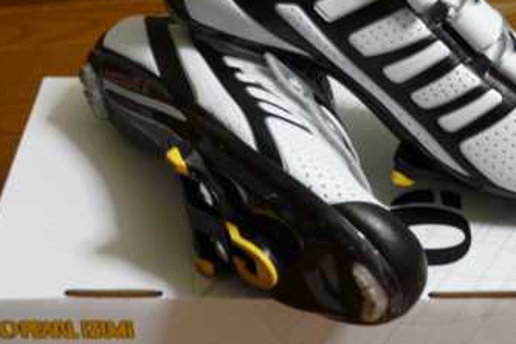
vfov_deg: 16.4
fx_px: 1190
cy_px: 95
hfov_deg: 24.4
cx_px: 318
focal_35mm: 83
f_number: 2.8
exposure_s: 1/8
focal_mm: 6.1
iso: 200
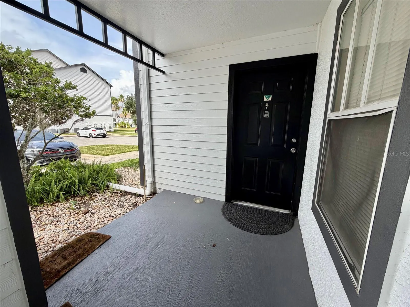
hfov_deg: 102.1
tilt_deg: -9.6
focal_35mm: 14
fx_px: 166
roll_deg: -1.4
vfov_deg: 85.7
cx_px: 205
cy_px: 154
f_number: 2.2
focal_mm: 2.22
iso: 50
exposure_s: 1/502
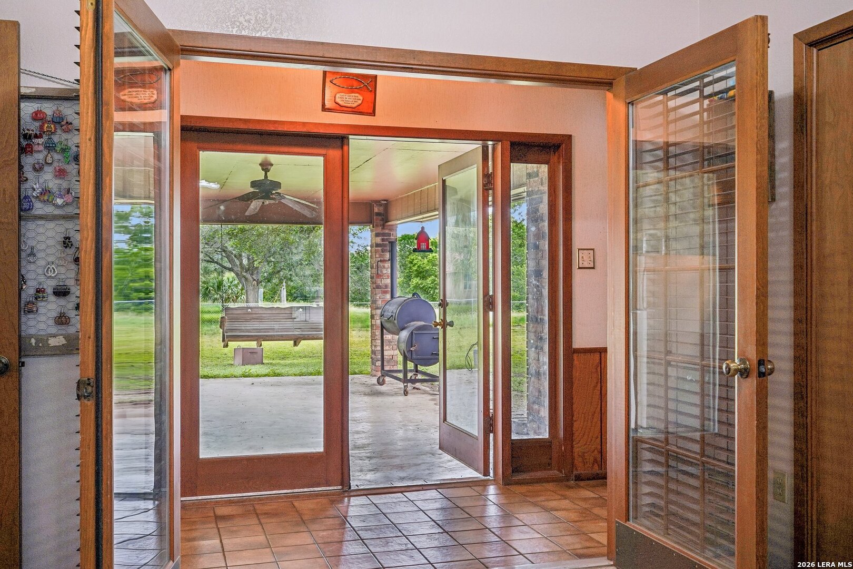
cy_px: 284
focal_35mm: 35
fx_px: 829
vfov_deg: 37.9
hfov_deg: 54.4
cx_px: 426
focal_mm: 35
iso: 320
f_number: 8
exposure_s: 1/40
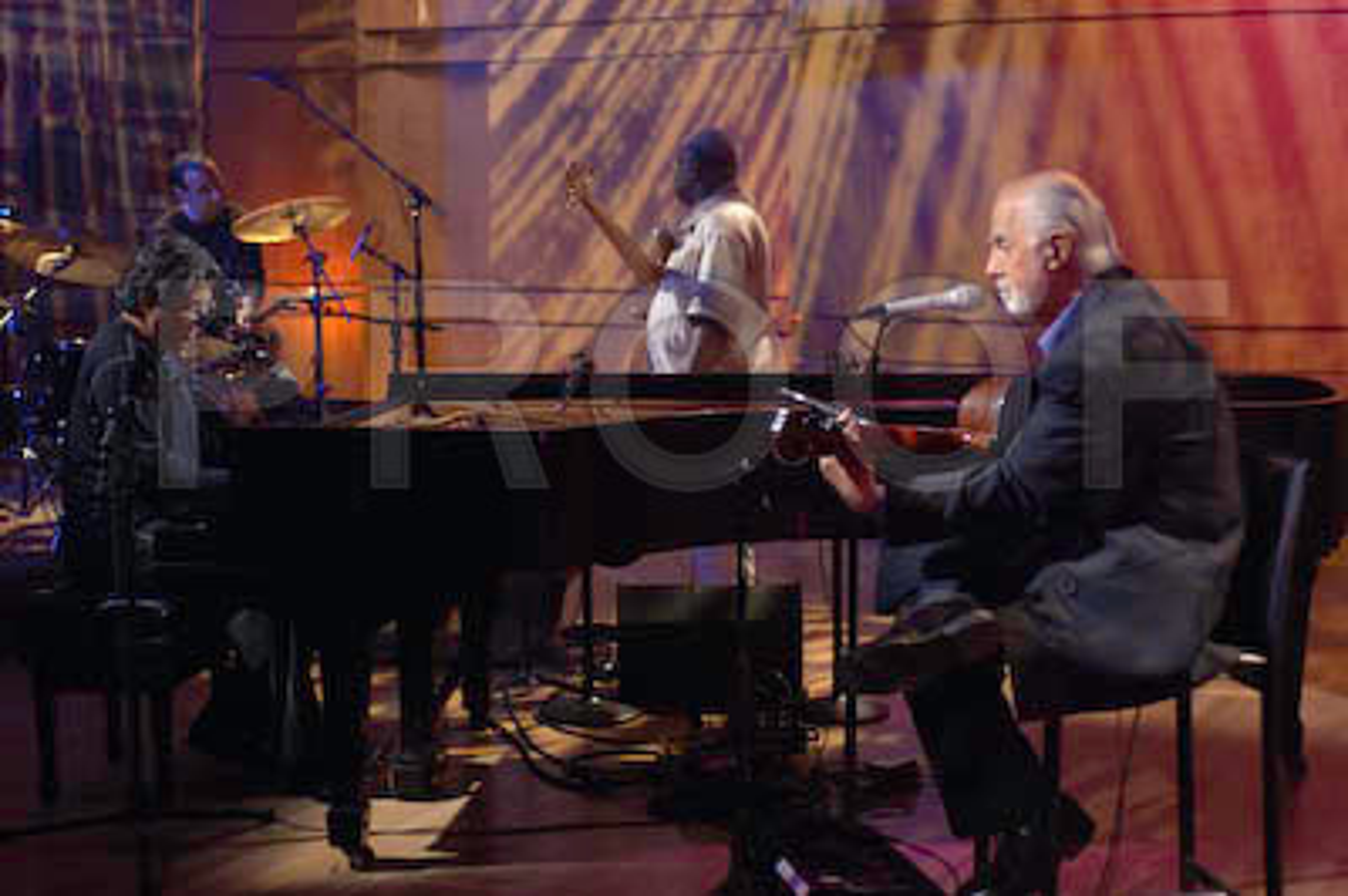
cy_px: 448
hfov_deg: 31.9
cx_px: 674
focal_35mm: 63
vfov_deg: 21.5
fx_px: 2357
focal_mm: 42
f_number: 2.8
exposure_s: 1/100
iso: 800
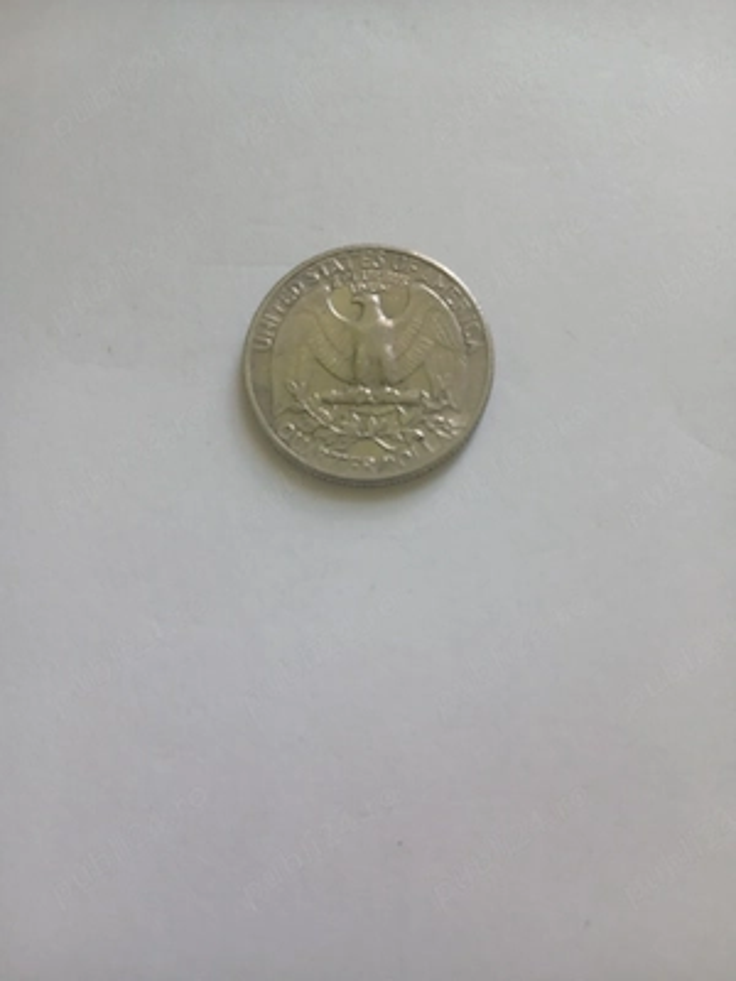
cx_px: 368
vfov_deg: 67.3
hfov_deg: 53.1
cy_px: 490
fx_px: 737
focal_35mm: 26
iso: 125
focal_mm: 3.98
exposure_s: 1/50.3
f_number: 1.8
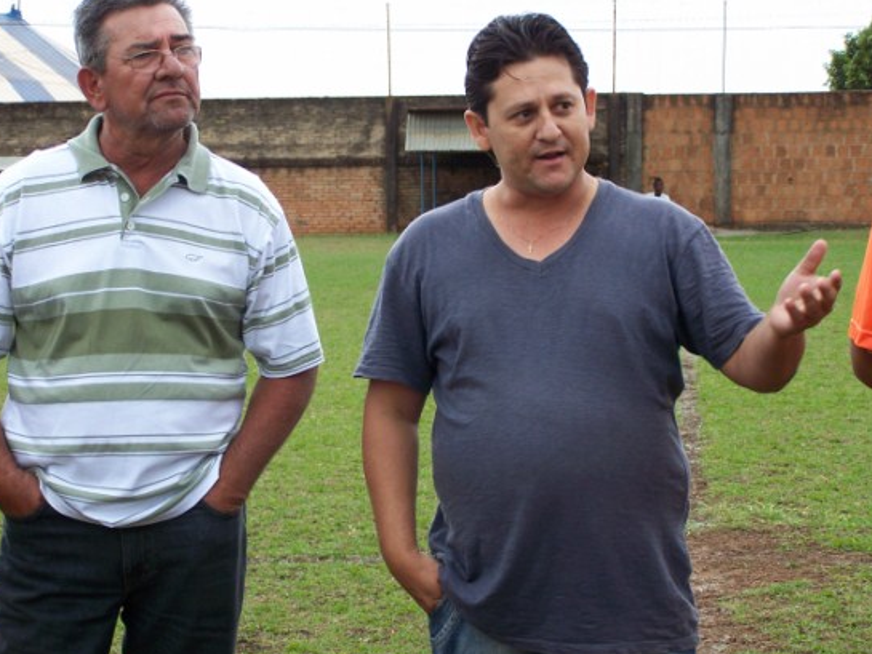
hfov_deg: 22.2
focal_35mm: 88
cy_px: 317
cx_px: 385
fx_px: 2217
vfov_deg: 16.8
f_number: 3.2
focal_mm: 12.4
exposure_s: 1/125
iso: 80
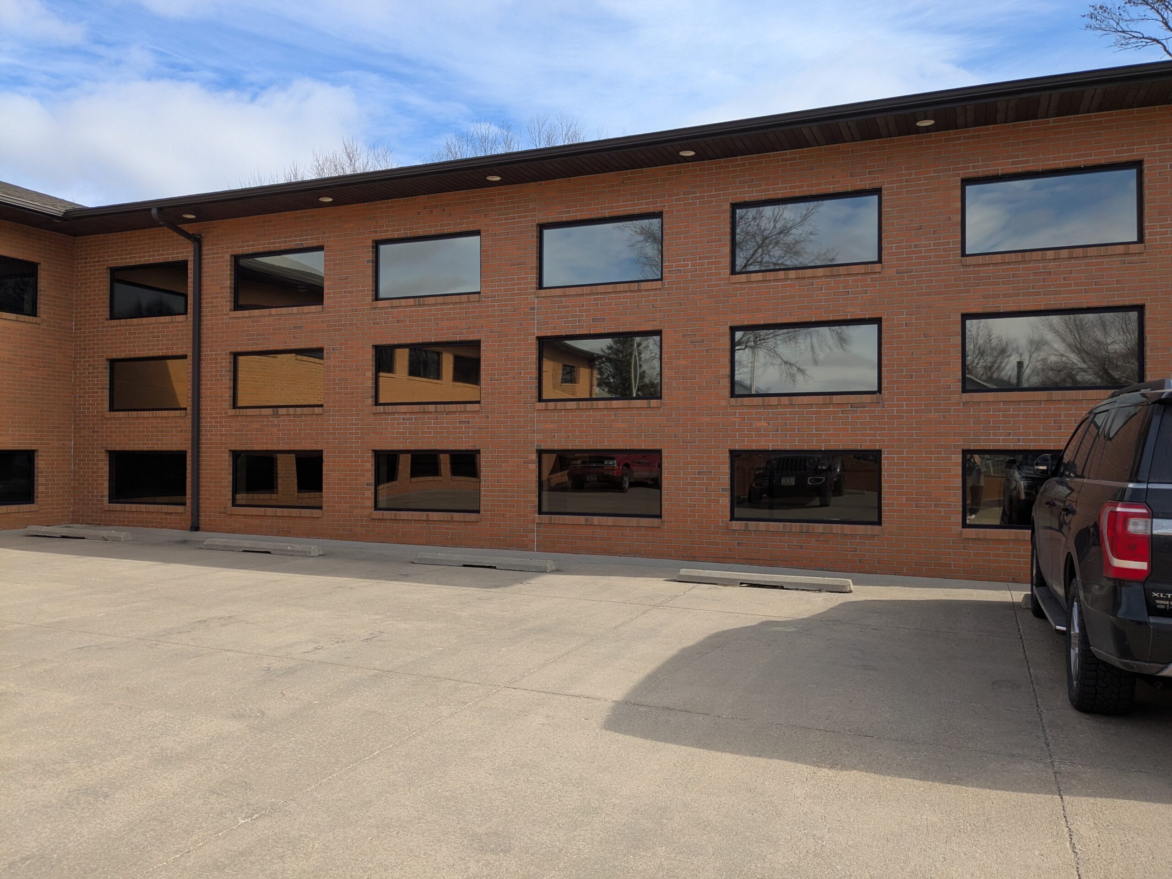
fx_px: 914
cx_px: 586
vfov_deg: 51.4
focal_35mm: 27
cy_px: 440
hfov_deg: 65.3
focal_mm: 4.38
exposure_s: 1/2336
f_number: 1.73
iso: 51
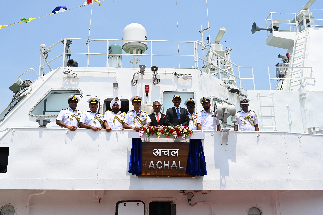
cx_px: 162
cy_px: 108
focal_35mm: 37
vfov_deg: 35.9
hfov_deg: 51.9
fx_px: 332
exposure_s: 1/1600
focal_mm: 37
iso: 400
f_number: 7.1
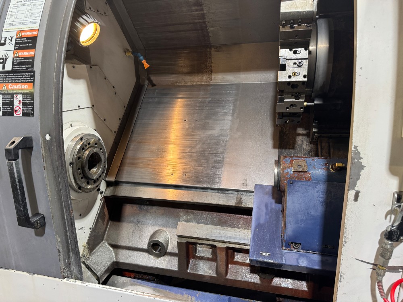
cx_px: 202
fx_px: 279
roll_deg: +1.4
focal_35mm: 24
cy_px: 151
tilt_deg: -14.8
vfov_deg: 56.8
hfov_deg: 71.6
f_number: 1.78
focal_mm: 6.76
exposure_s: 1/60
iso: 160
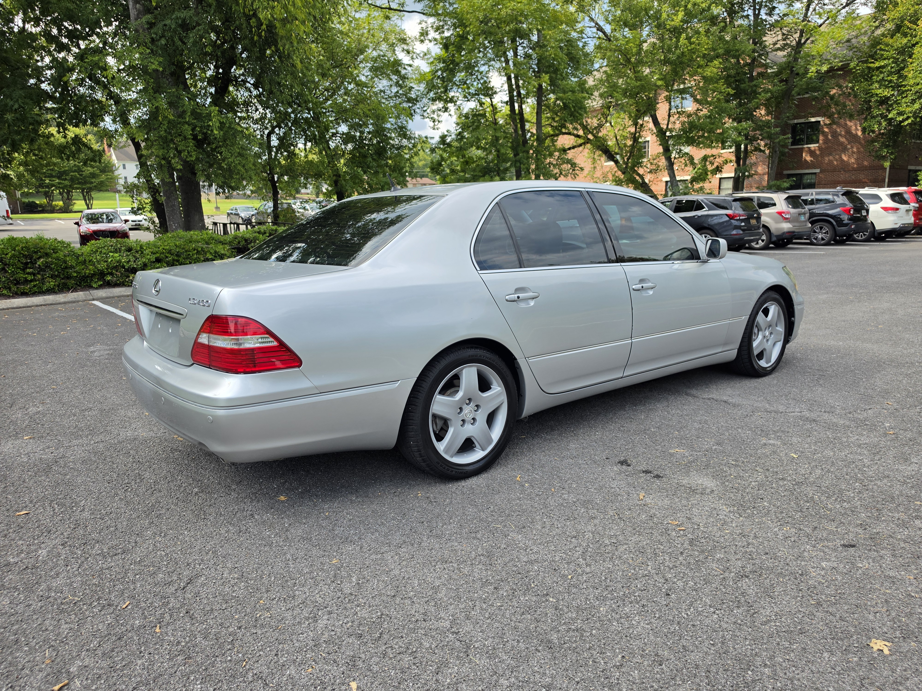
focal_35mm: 23
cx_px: 461
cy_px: 346
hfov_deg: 73.9
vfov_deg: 58.9
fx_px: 613
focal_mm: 6.5
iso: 64
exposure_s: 1/2897
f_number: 1.4
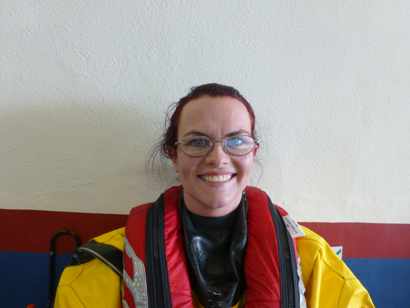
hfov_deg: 71.6
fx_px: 284
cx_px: 205
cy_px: 154
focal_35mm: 24
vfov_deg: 56.8
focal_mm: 4.3
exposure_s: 1/60
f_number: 3.3
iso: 250
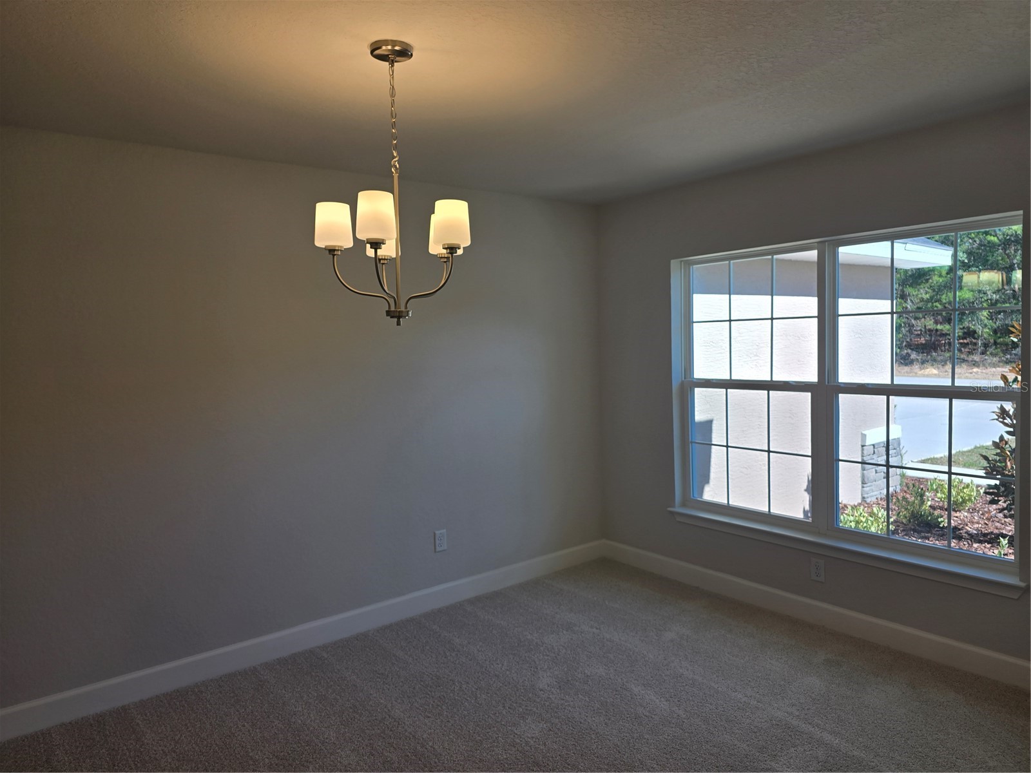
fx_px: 685
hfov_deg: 73.9
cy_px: 386
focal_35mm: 23
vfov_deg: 58.9
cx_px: 516
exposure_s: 1/154
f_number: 1.7
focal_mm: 6.3
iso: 12
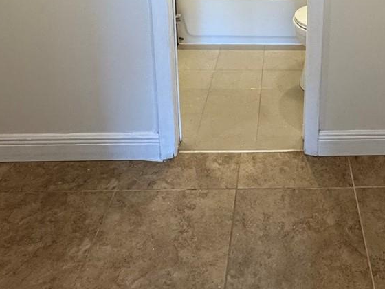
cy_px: -69
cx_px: 300
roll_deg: -2.1
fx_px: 445
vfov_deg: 30.0
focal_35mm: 40
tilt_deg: -15.4
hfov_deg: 44.8
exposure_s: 1/120
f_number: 2.2
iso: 250
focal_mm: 2.22
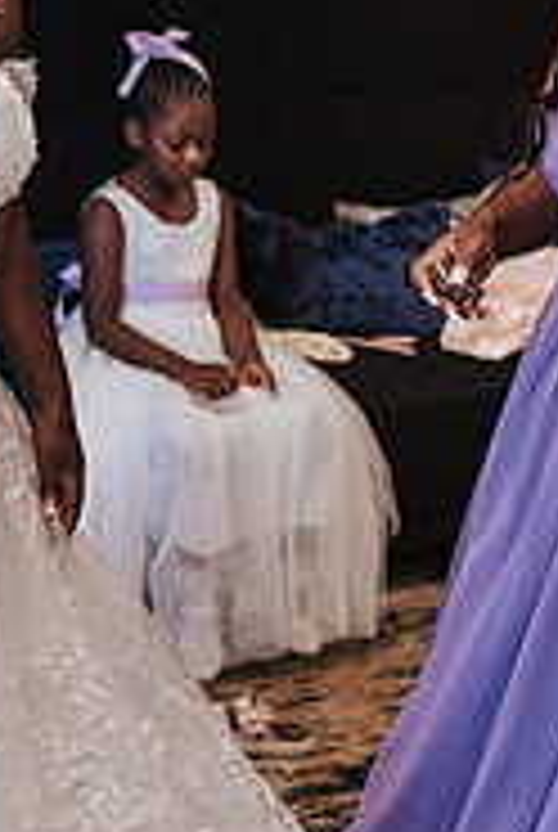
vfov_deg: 23.8
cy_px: 324
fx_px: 1969
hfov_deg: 15.7
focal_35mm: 85
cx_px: -40
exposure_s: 1/800
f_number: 3.2
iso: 1000
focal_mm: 35
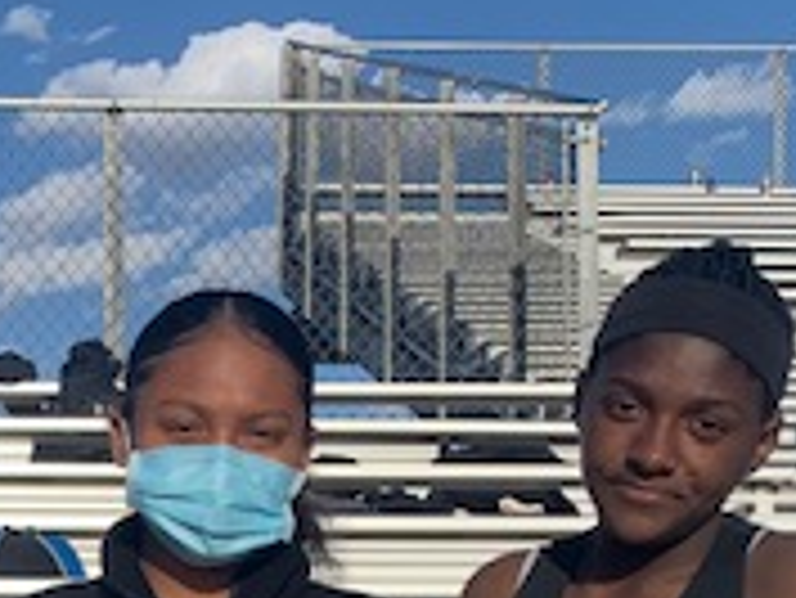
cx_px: -40
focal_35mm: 94
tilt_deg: -0.6
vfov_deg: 15.0
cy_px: 805
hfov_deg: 20.1
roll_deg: -0.4
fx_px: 2163
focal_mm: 4.25
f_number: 1.8
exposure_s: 1/2075
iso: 25
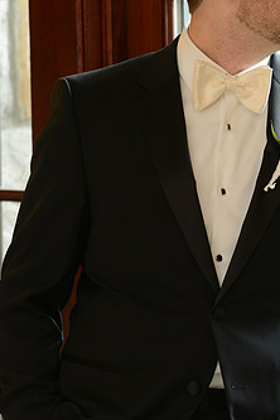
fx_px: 2846
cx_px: 233
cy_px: 151
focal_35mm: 244
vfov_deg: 8.4
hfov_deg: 5.6
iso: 800
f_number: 6.3
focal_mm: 140
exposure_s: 1/60
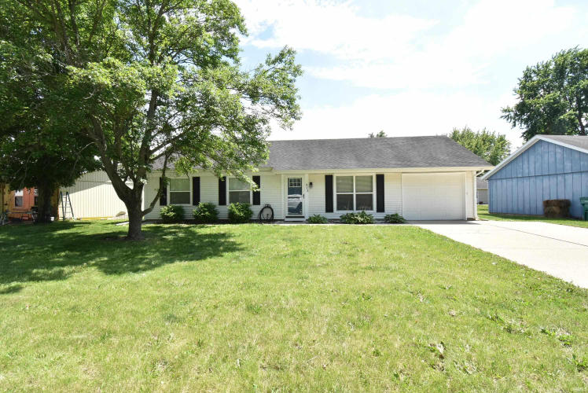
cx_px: 294
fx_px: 282
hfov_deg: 92.4
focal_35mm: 17
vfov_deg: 69.8
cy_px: 196
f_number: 16
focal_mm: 11.5
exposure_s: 1/100
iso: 400
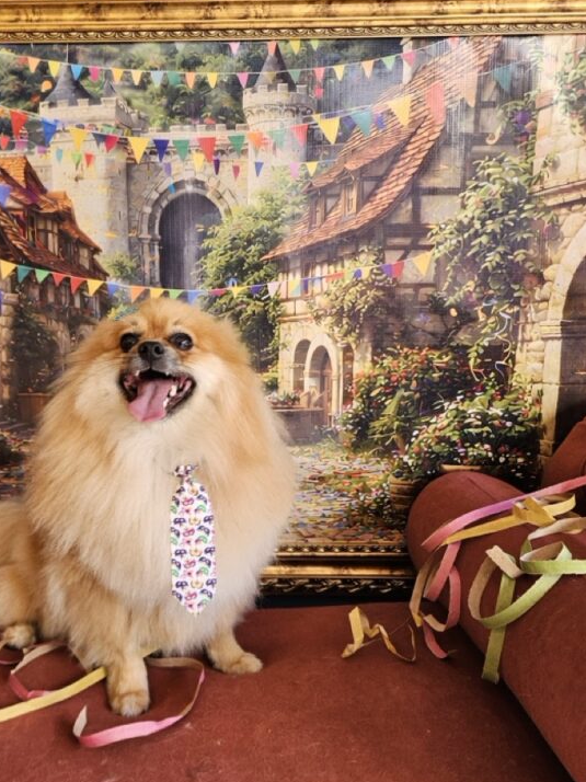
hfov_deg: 42.0
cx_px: 168
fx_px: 745
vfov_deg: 55.3
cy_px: 369
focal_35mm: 33
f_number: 1.8
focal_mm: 5.4
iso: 100
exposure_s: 1/120
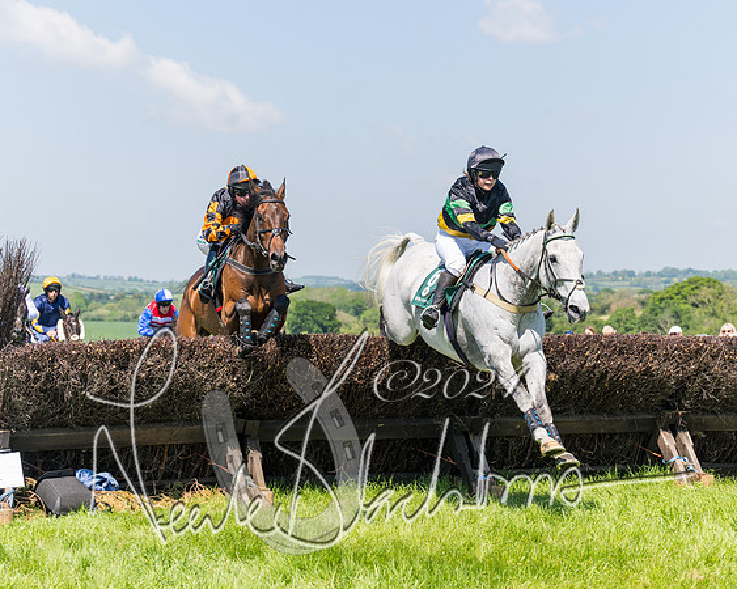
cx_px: 405
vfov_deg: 17.7
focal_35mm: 87
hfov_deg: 22.1
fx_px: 1887
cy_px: 277
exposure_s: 1/1250
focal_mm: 70
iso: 200
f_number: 5
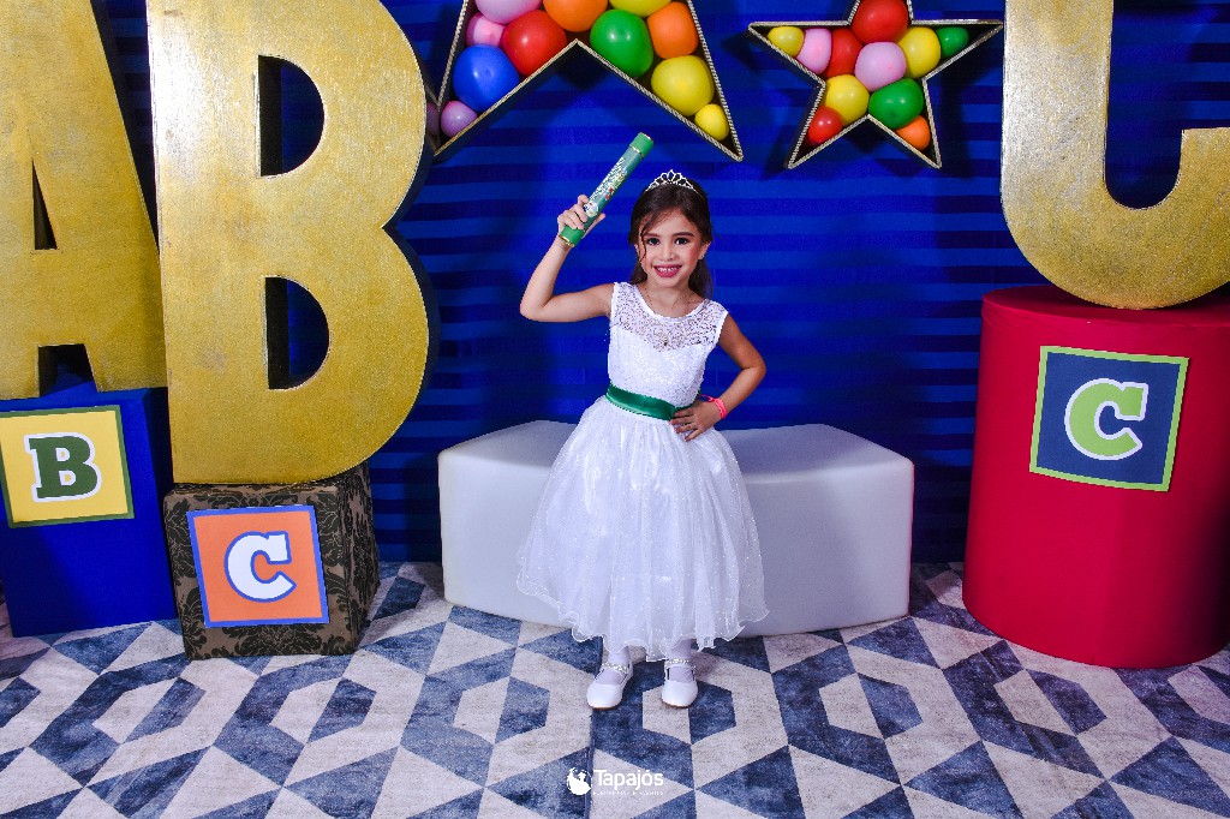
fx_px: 1025
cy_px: 410
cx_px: 615
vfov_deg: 43.6
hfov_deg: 61.9
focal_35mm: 30
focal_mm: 20
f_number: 10
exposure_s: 1/125
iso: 250
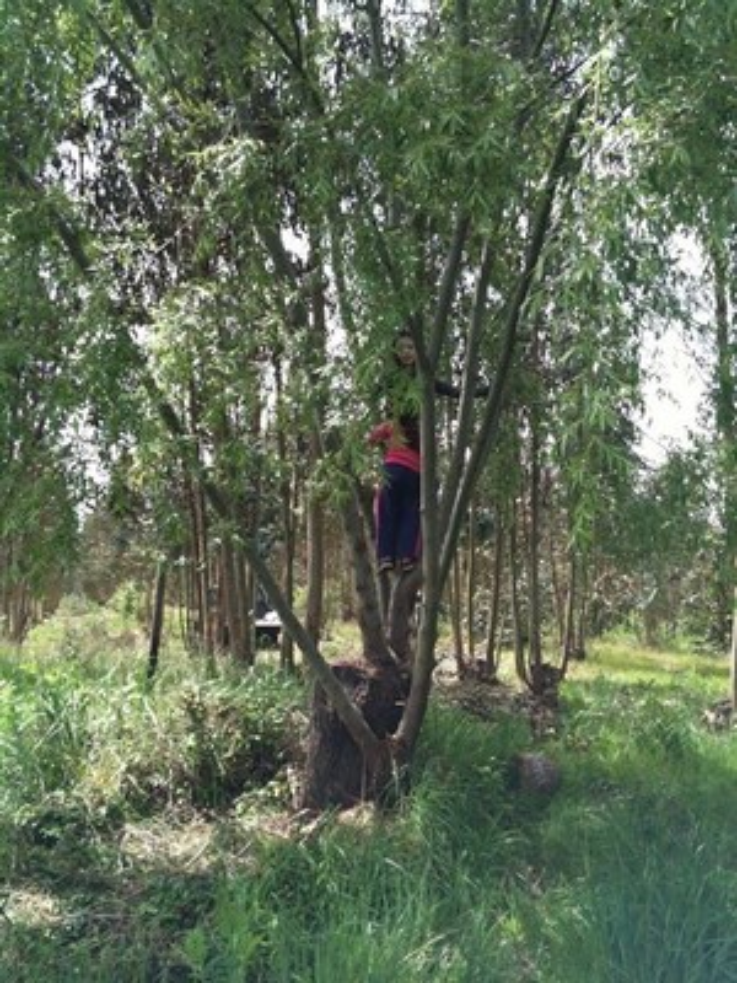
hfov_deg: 40.7
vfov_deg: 52.6
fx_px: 994
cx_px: 368
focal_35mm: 35
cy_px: 492
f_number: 2.8
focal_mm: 3.85
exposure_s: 1/565
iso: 64
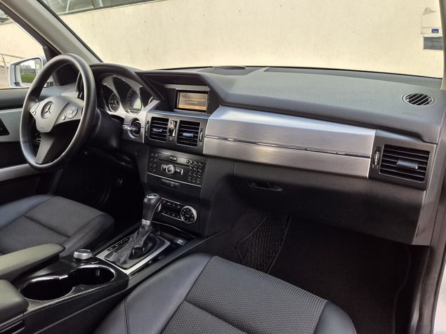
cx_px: 223
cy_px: 167
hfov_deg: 73.9
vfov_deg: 58.9
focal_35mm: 23
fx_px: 296
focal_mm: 5.4
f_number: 1.8
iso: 100
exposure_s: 1/180
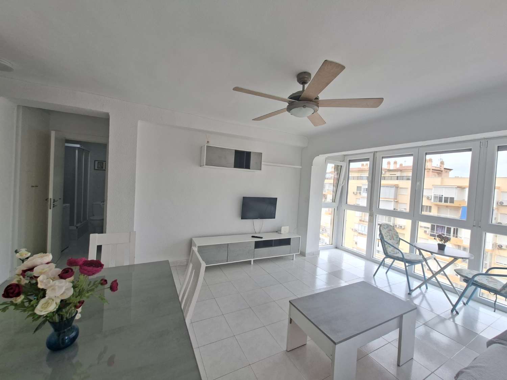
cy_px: 190
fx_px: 190
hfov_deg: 106.2
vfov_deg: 89.9
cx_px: 254
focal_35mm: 13
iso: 40
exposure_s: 1/129
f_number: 2.2
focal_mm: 1.74
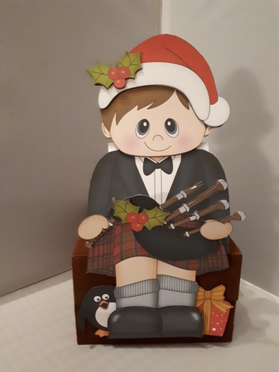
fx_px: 290
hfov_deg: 51.3
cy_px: 186
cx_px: 140
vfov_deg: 65.4
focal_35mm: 27
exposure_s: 1/17
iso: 800
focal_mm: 3.6
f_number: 1.9
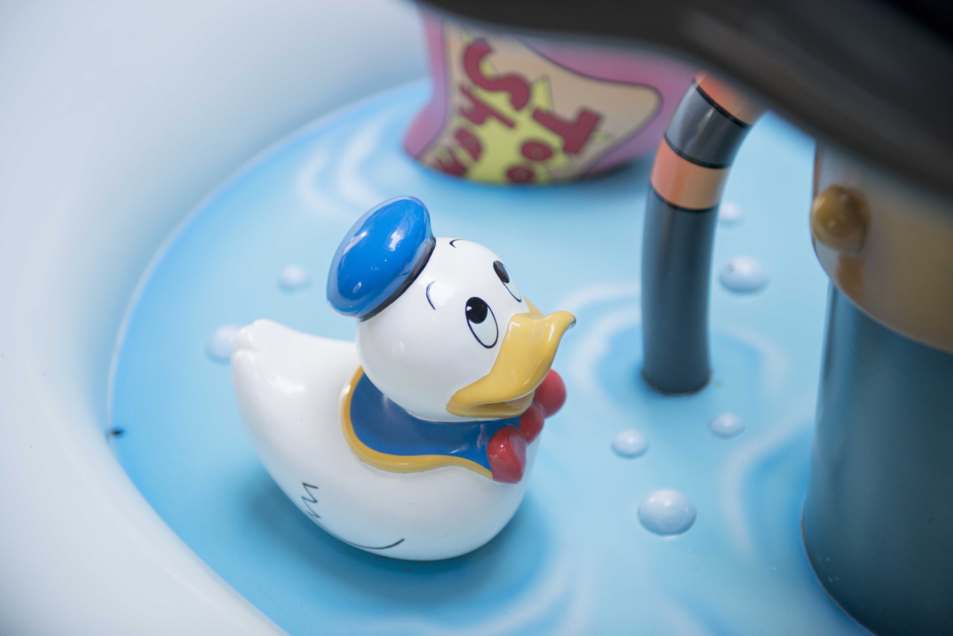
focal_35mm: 62
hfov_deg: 32.4
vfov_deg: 21.9
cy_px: 318
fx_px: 1642
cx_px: 476
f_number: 2.8
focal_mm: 62
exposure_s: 1/250
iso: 1000
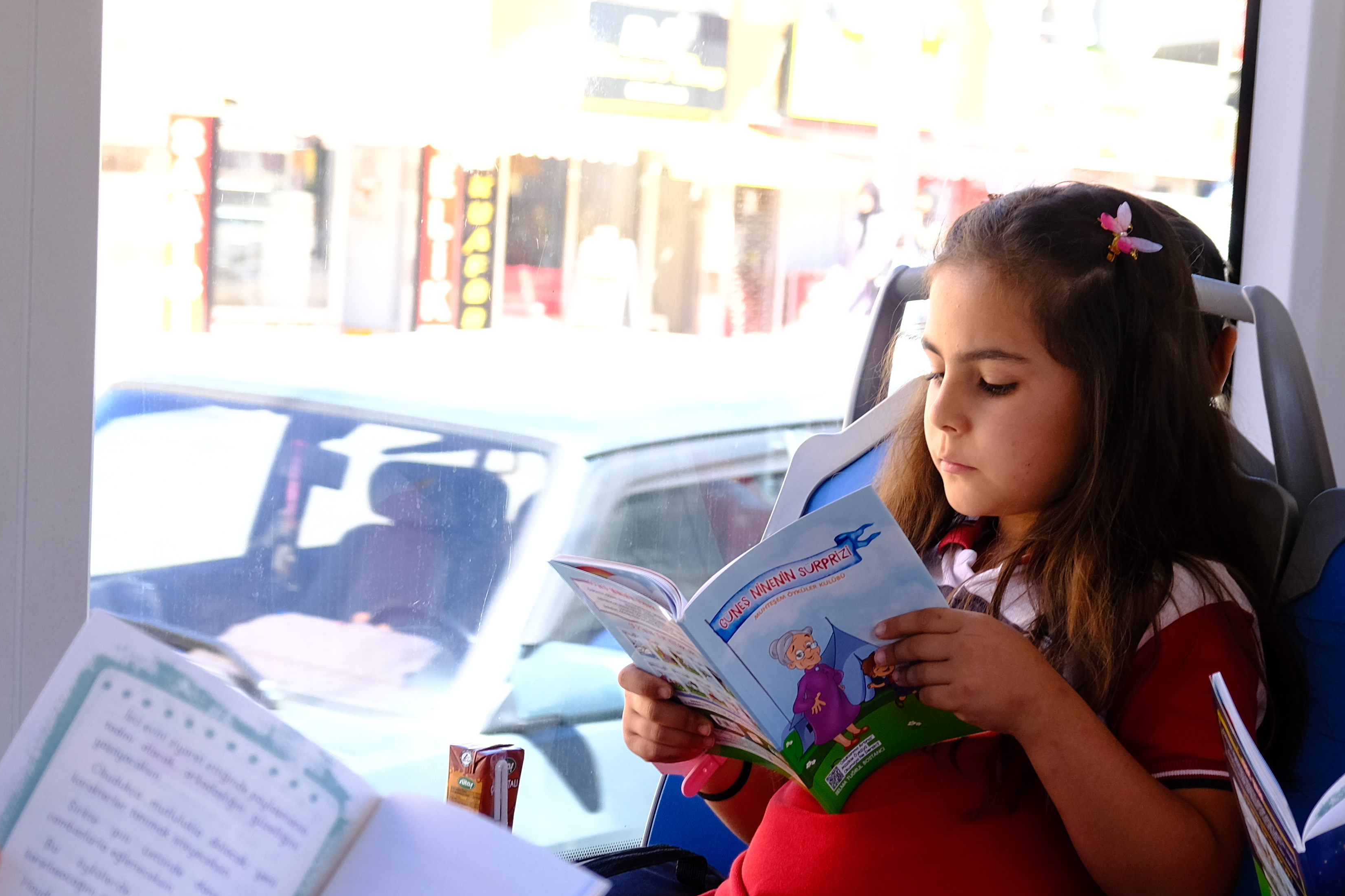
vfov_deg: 15.3
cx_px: 662
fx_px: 3325
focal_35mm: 89
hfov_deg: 22.9
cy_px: 723
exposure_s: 1/160
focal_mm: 31.5
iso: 640
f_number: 4.5
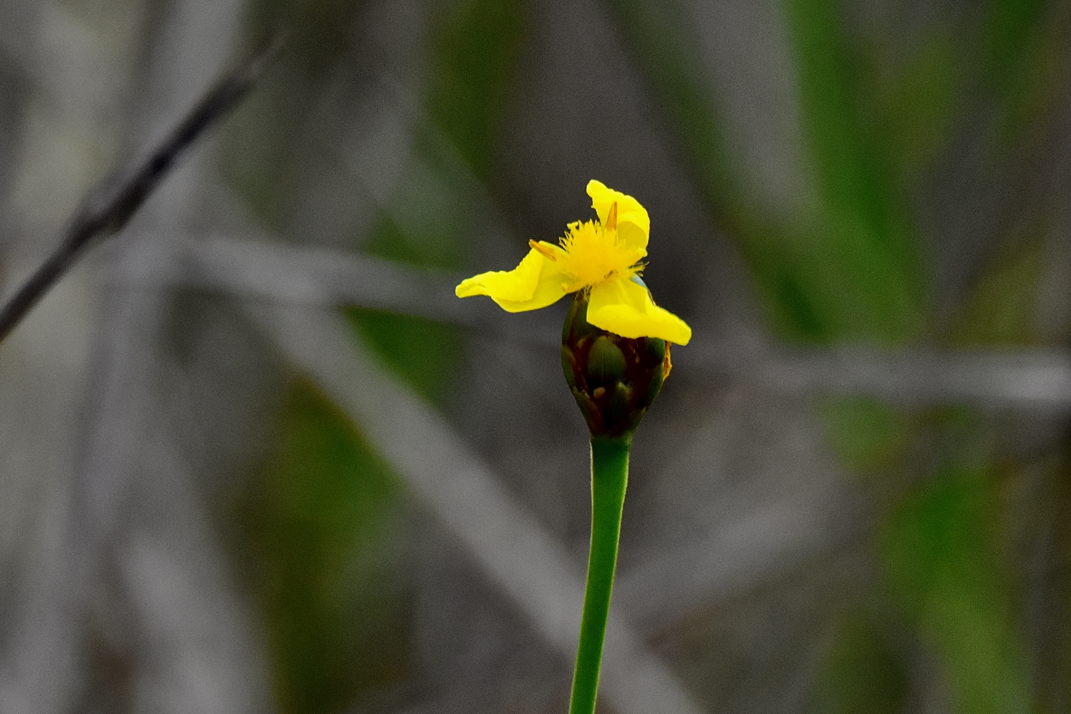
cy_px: 357
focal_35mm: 825
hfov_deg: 2.5
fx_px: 24543
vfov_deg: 1.7
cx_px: 536
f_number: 7.1
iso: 3200
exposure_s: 1/3200
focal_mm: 550
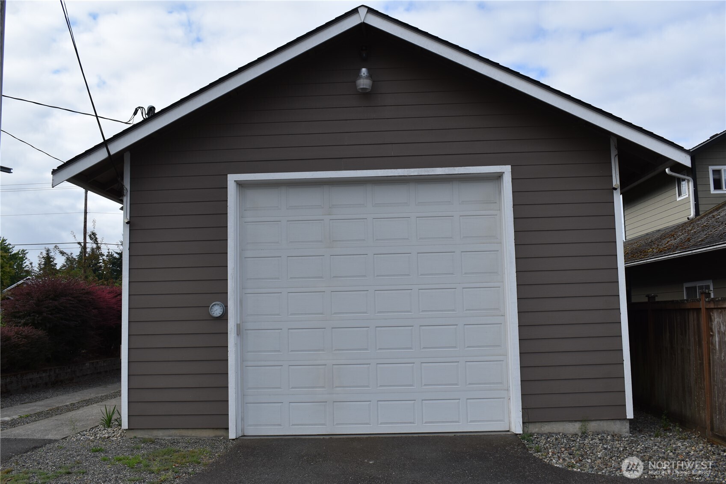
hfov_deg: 57.2
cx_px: 363
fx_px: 665
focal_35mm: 33
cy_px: 242
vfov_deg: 40.0
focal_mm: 22
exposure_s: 1/250
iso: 110
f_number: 8
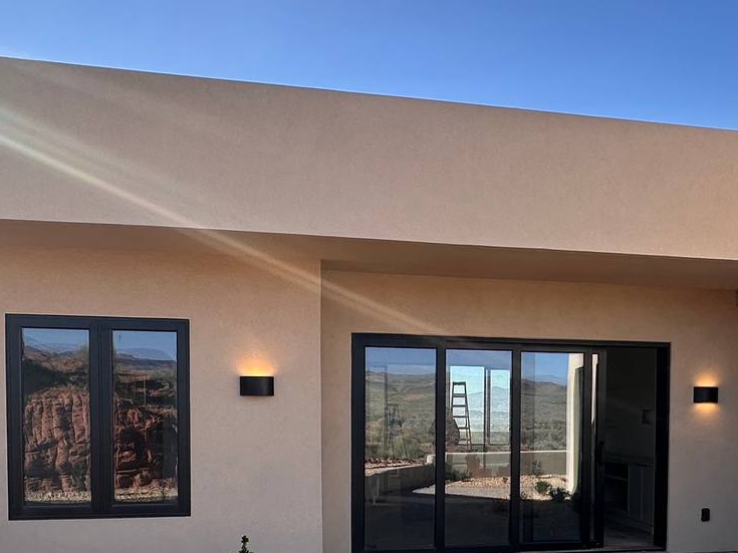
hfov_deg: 47.0
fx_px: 831
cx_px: 501
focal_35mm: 39
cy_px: 446
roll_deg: -0.8
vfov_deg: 35.6
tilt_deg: -2.0
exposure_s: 1/445
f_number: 2.2
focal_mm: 2.22
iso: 40
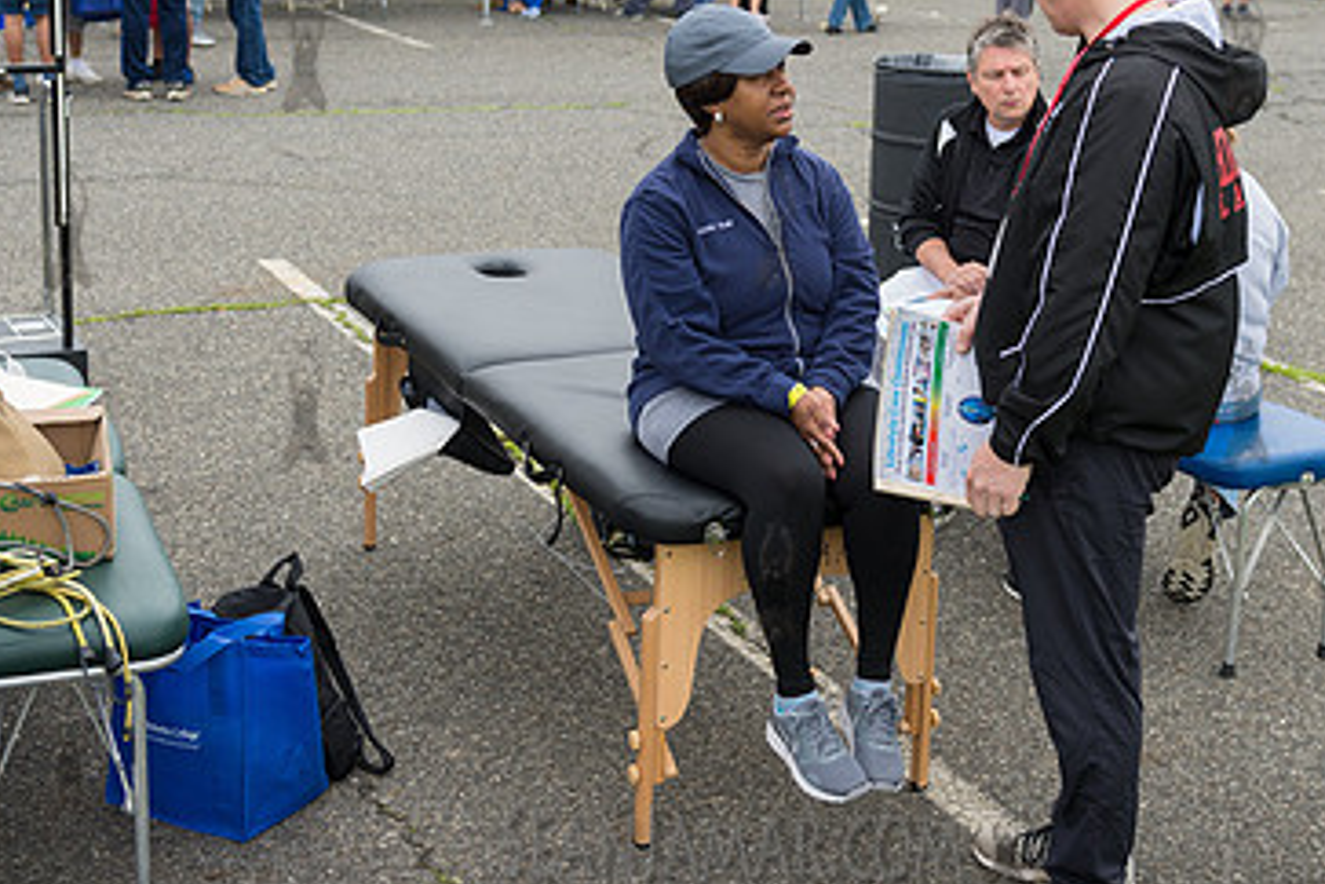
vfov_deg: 23.9
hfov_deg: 35.6
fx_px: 2061
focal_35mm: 56
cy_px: 225
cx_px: 774
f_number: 3.5
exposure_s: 1/800
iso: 200
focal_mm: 35
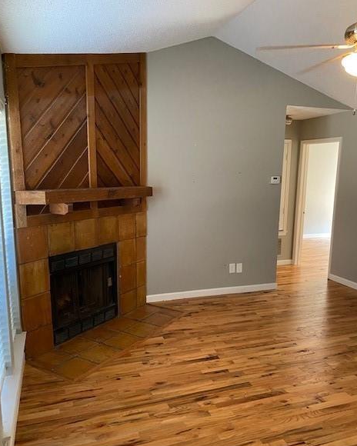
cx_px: 174
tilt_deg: -10.3
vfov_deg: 62.1
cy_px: 245
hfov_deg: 51.5
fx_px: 370
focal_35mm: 28
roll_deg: -0.6
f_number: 1.8
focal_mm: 4.25
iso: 400
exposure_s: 1/40
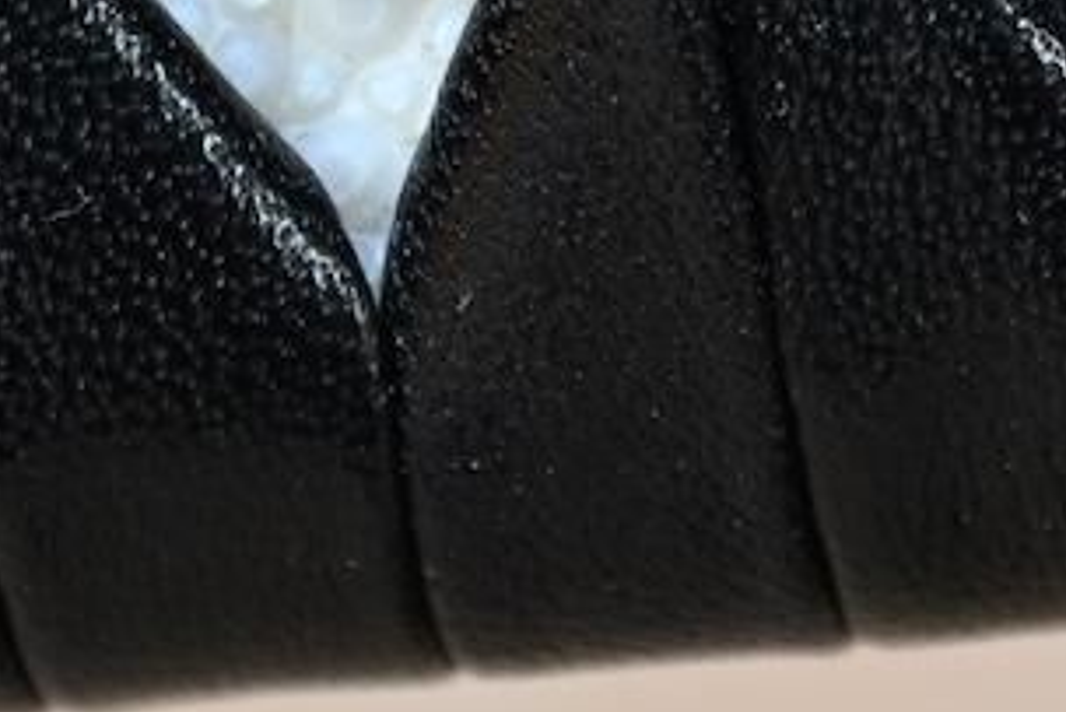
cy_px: -388
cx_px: 1304
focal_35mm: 794
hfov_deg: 2.6
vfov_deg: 1.7
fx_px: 23530
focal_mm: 115
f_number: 6
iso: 140
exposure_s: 1/2
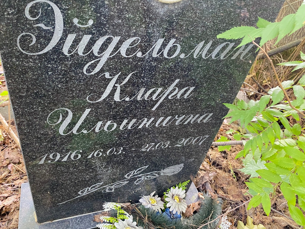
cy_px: 114
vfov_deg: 53.1
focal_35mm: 26
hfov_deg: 67.3
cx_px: 152
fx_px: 229
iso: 500
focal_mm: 4.25
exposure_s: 1/60
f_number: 1.8
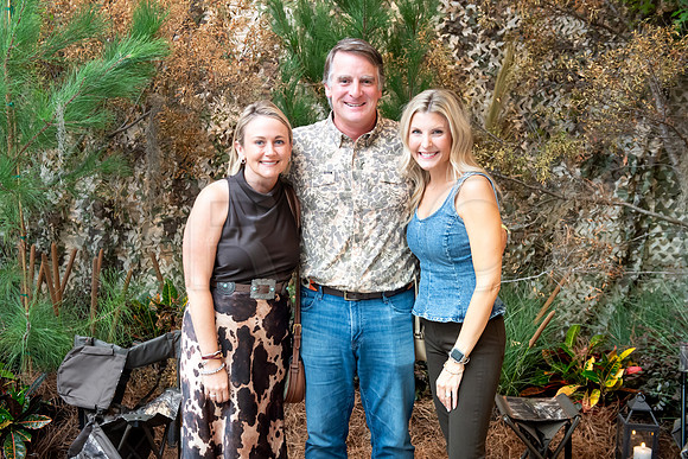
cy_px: 230
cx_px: 344
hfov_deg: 40.4
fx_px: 934
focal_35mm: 49
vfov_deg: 27.6
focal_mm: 48
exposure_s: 1/100
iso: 4000
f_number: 5.6
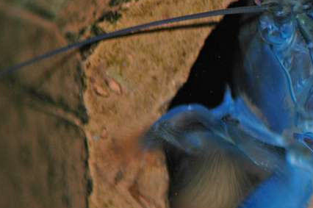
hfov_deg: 2.9
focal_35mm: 703
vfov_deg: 2.0
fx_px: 6107
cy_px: 128
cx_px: 326
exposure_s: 1/500
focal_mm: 195
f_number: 5.6
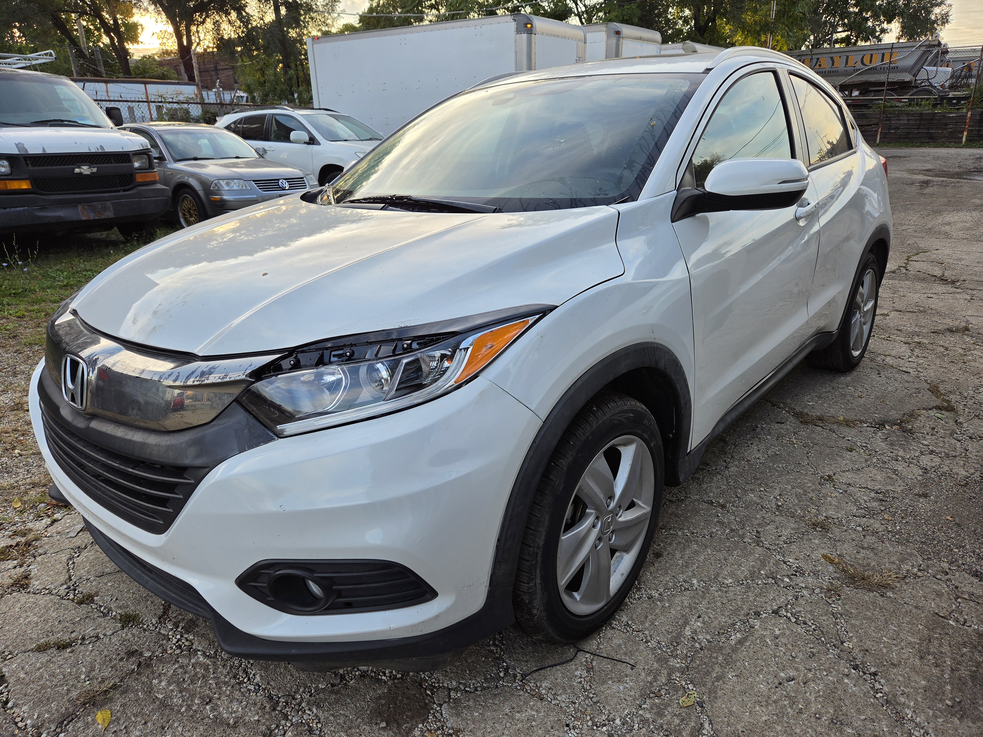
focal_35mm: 23
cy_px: 368
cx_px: 492
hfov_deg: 73.9
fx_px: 653
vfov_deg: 58.9
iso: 50
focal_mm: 5.4
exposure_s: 1/359
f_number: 1.8
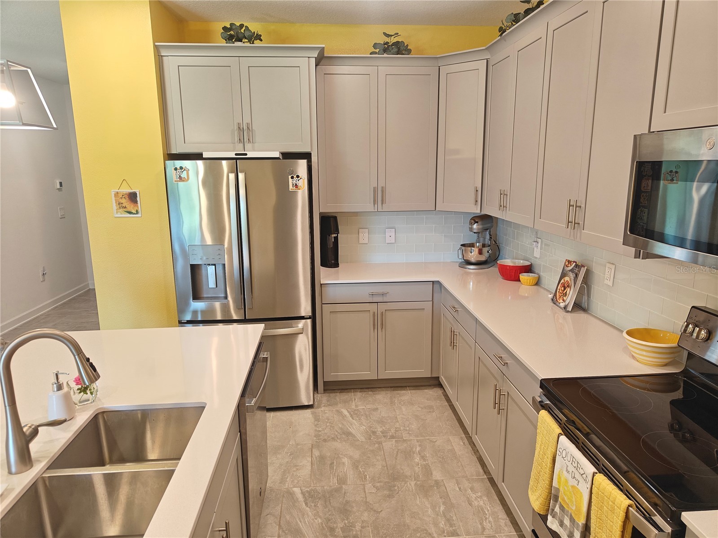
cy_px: 269
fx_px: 498
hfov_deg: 71.6
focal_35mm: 24
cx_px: 359
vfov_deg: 56.8
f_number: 1.8
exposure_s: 1/60
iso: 125
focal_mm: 5.59
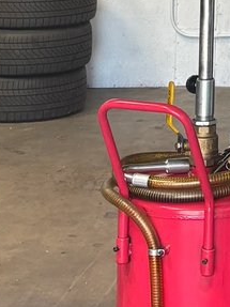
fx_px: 1286
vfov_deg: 12.7
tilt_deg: +2.1
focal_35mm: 145
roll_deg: -1.3
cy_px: -195
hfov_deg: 9.8
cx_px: 386
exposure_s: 1/120
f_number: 1.6
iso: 100
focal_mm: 5.96
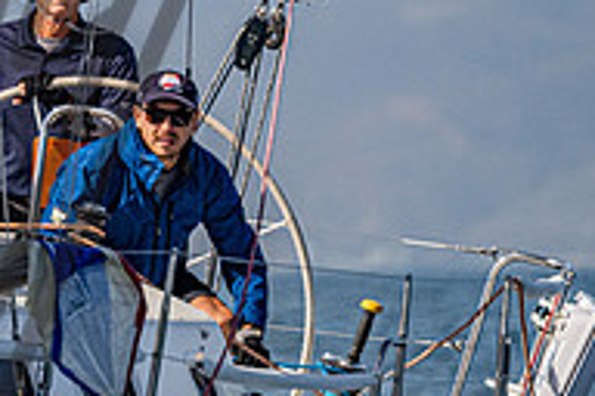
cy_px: -114
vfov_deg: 0.9
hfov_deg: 1.4
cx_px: -27
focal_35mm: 1470
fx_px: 24294
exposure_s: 1/4000
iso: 320
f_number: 5.6
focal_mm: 400
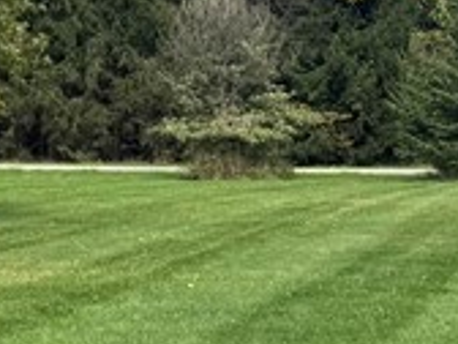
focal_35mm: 146
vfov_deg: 10.1
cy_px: 57
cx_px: -692
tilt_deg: +2.3
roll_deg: +0.2
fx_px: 1932
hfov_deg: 11.1
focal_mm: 6.76
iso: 80
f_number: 1.78
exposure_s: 1/3096
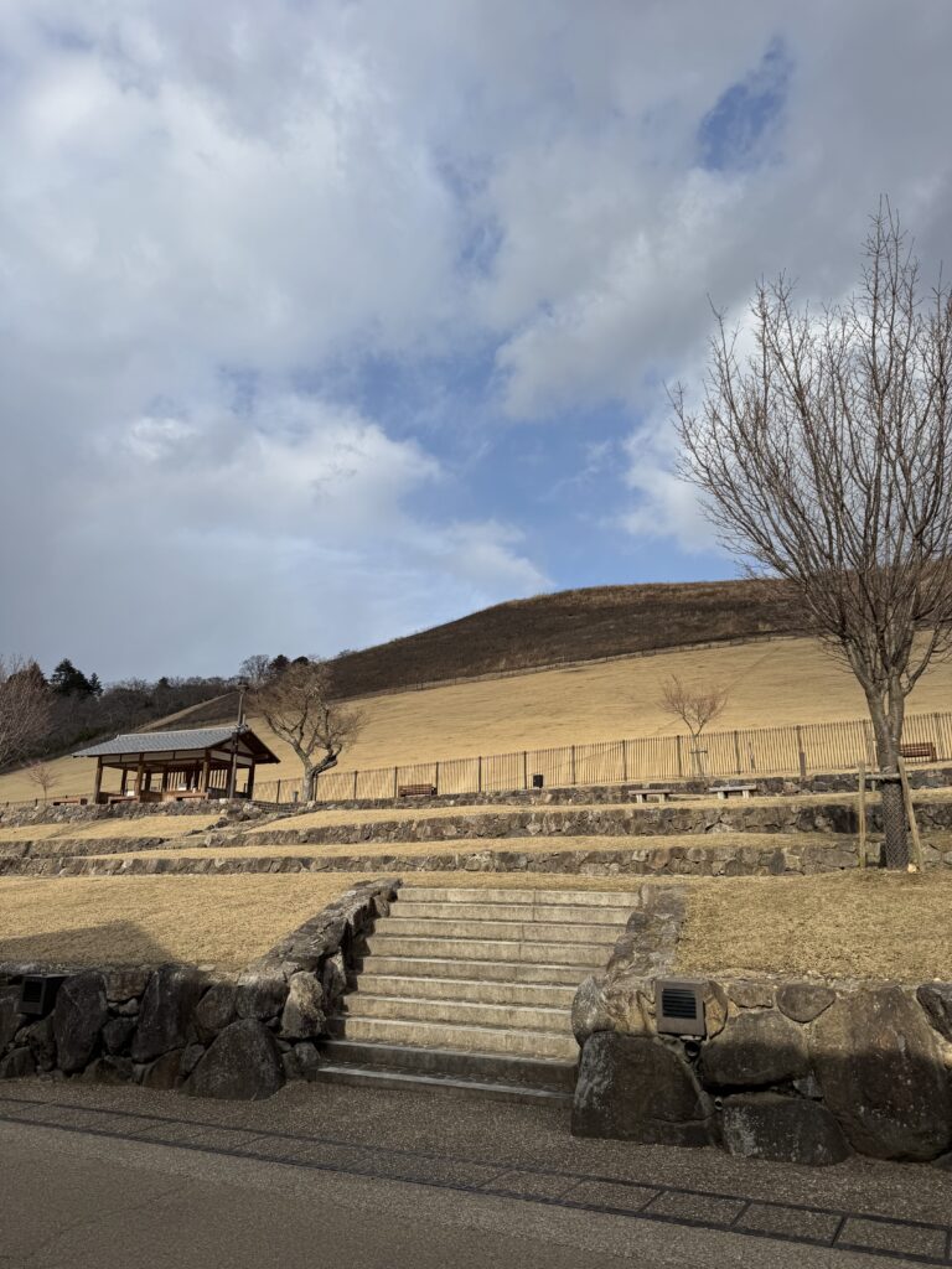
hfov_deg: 56.8
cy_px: 634
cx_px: 476
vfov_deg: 71.6
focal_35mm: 24
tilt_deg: +16.8
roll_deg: -0.9
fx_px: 880
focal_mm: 6.76
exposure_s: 1/5814
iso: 80
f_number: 1.78
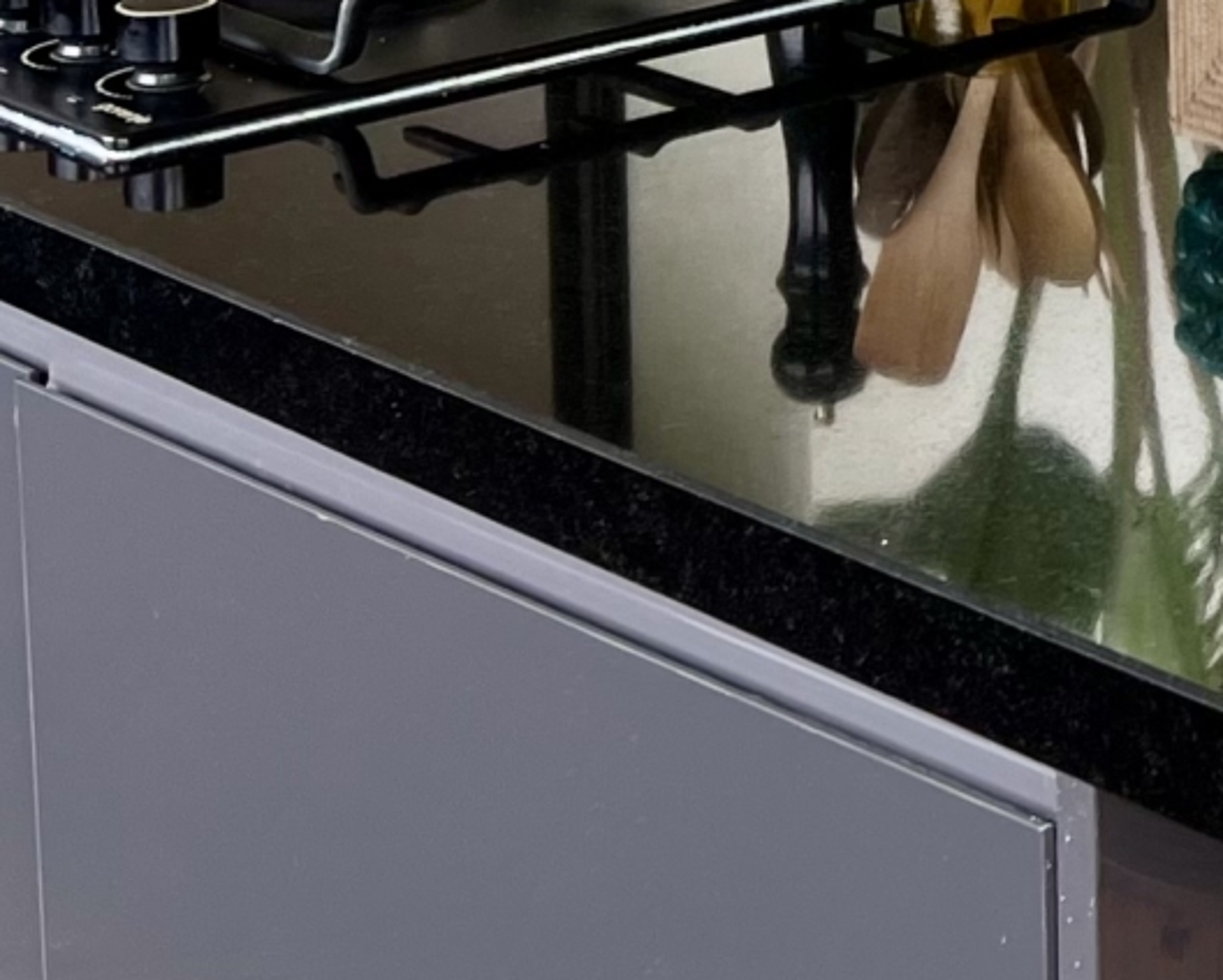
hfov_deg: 14.4
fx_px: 4455
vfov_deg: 12.1
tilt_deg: -8.8
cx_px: 1911
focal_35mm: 123
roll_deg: -0.8
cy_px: -424
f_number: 1.5
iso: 40
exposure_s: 1/166
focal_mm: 5.7
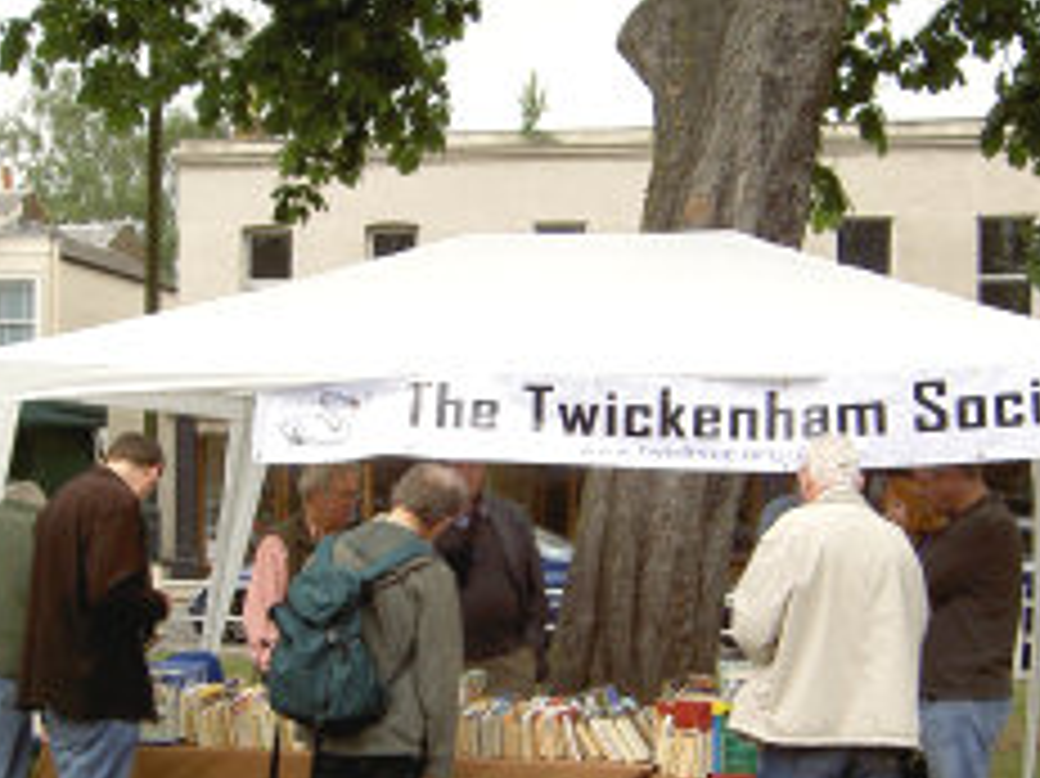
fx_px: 1772
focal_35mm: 59
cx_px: 540
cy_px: 562
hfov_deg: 32.7
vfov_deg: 24.6
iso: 100
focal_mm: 5.6
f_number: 4.7
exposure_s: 1/125
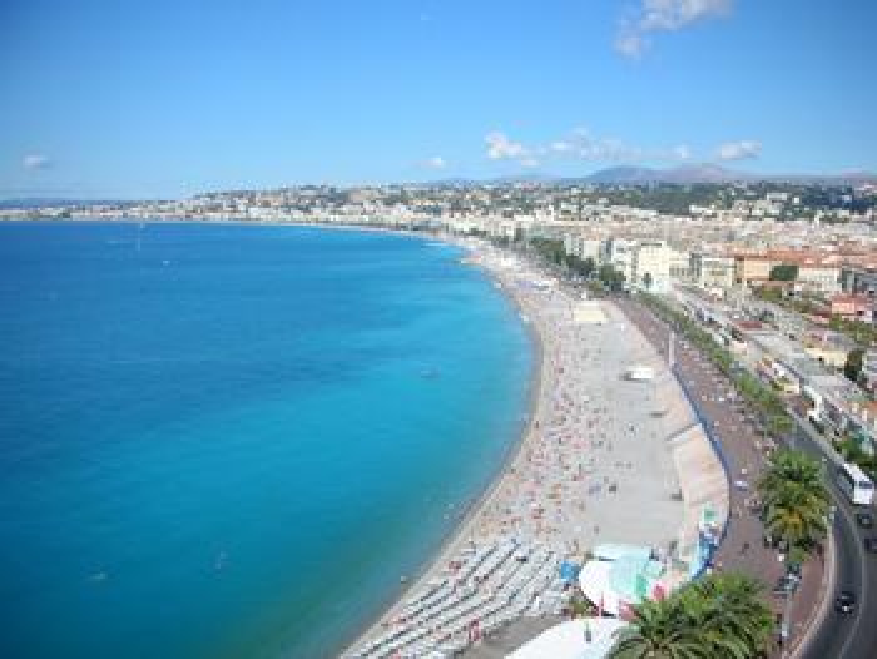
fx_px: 887
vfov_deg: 40.7
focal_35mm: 35
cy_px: 330
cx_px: 438
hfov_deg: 52.6
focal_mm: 5.8
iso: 50
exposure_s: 1/102
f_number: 8.5
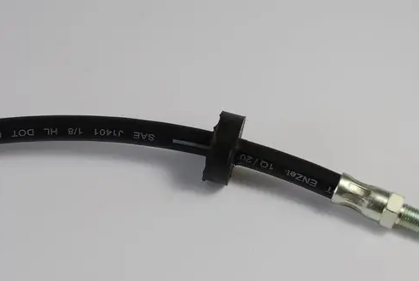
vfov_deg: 14.8
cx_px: 98
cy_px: 145
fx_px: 1084
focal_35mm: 93
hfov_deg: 21.7
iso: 100
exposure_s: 1/80
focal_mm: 34
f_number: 5.6
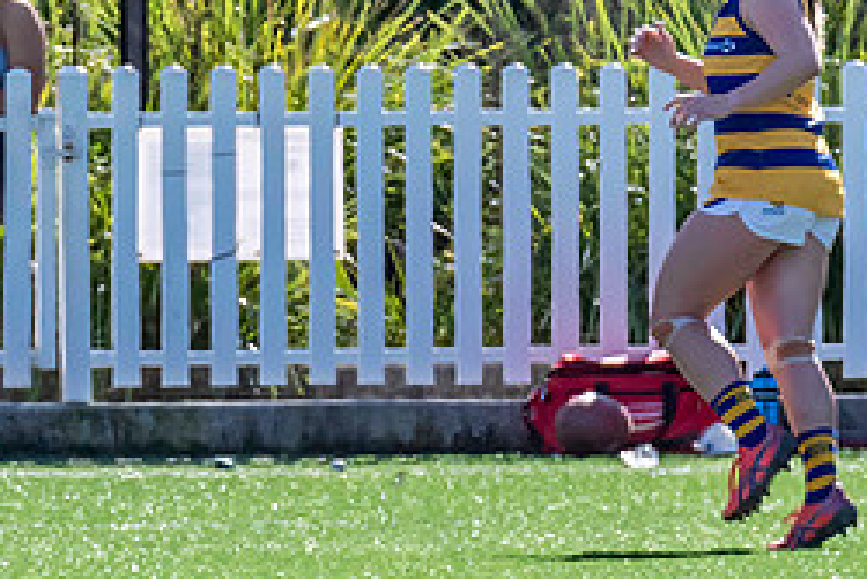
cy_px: 304
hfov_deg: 1.1
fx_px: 44458
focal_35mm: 1845
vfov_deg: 0.7
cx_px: -149
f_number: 8
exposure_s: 1/1600
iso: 800
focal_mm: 420
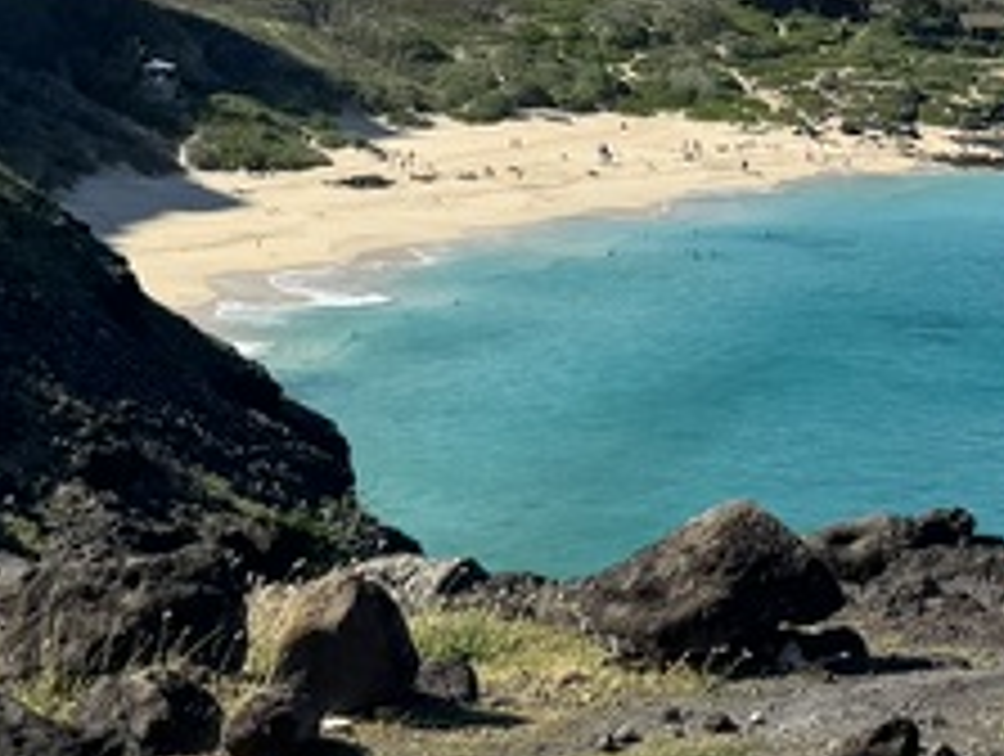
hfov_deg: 17.4
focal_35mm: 110
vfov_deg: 12.6
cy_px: -472
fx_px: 3196
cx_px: 999
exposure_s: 1/5348
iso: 80
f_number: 1.78
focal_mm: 6.86
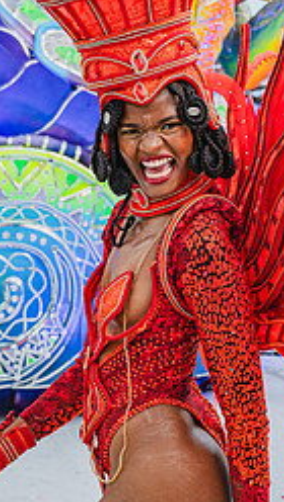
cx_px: 232
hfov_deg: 13.0
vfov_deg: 22.8
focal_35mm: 93
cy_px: 148
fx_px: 1242
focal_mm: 49
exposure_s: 1/1250
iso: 640
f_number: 5.6
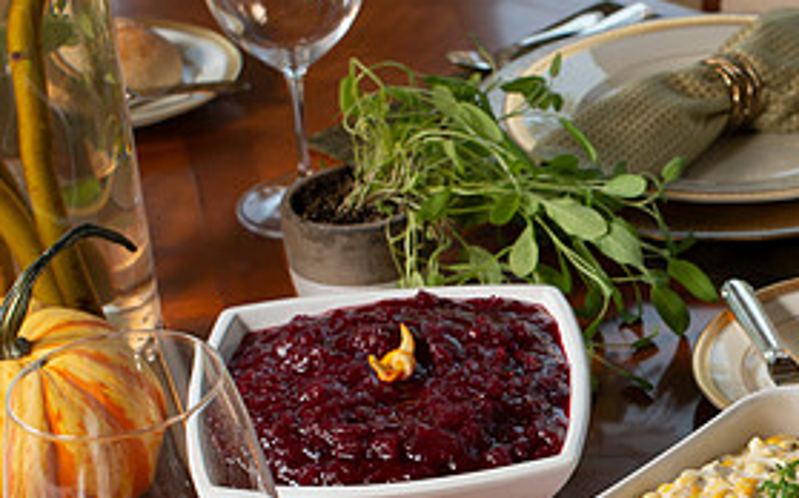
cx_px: 790
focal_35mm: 106
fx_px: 2307
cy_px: 545
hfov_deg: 19.1
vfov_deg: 12.1
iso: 250
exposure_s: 1/200
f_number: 8
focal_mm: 50
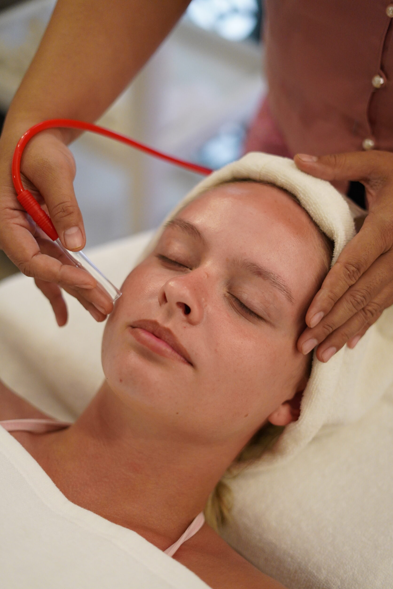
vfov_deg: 38.9
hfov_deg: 26.5
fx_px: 835
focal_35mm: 51
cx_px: 196
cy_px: 295
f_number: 1.8
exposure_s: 1/250
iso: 4000
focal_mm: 50
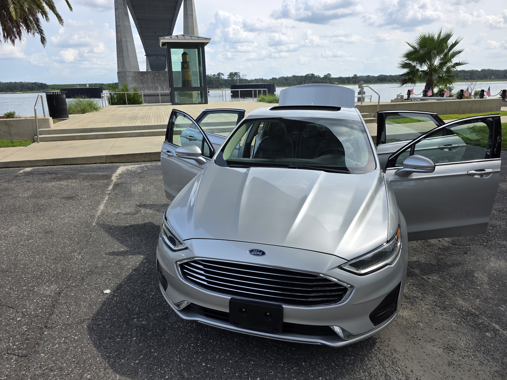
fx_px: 337
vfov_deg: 58.9
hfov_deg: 73.9
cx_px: 254
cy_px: 190
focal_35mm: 23
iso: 80
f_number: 1.7
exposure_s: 1/3737
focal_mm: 6.3
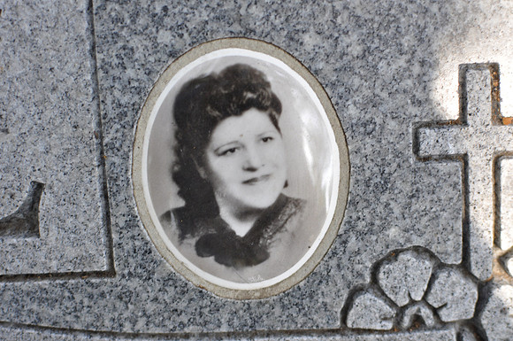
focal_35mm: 52
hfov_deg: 37.9
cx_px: 256
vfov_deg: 25.7
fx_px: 747
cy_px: 170
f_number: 4
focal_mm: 35
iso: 560
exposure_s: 1/60
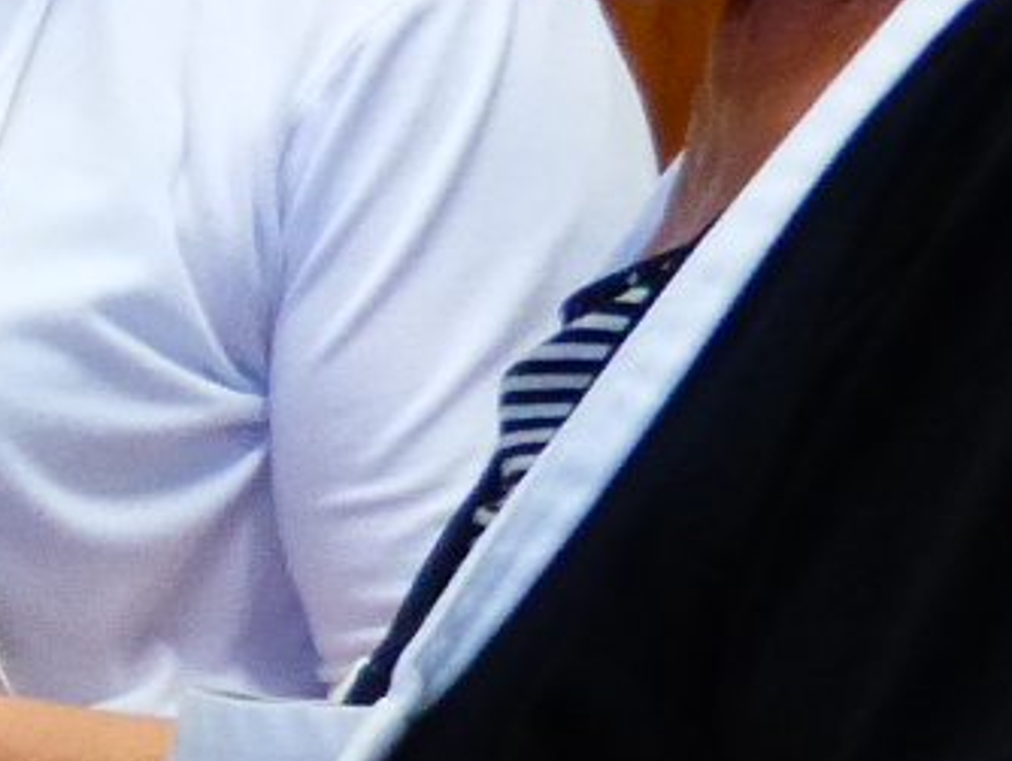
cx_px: -645
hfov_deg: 12.5
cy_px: 637
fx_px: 4301
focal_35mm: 147
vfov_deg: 10.1
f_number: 3.3
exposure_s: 1/30
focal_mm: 4.3
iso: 400
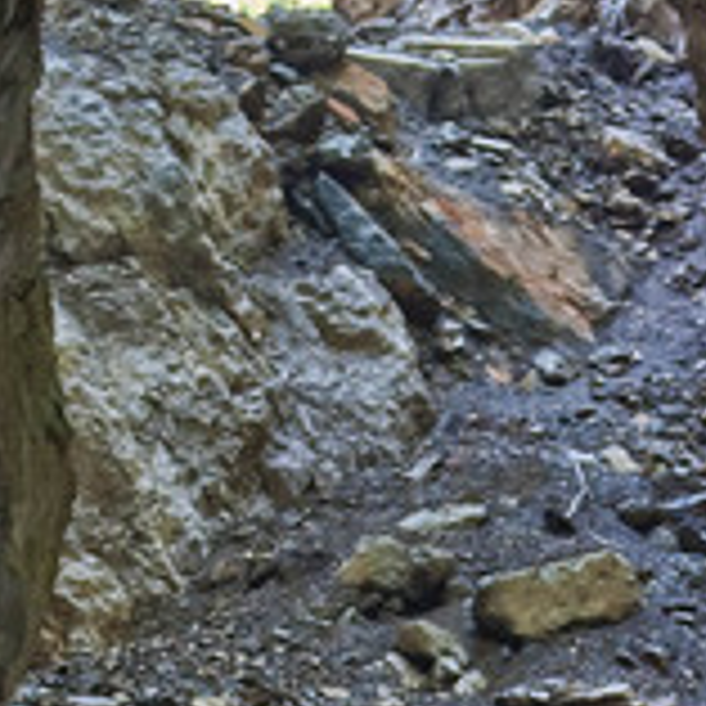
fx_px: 5492
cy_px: 1147
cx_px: 623
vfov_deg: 7.2
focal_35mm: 238
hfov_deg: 7.3
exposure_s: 1/250
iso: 1600
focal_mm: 44
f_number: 3.2
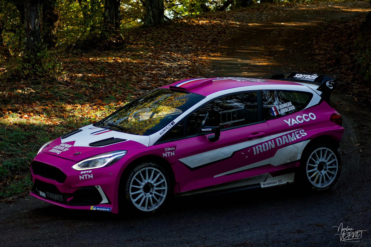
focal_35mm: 105
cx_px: 186
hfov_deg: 19.5
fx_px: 1082
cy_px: 124
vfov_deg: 13.0
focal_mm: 70
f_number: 4
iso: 5600
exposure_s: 1/6400
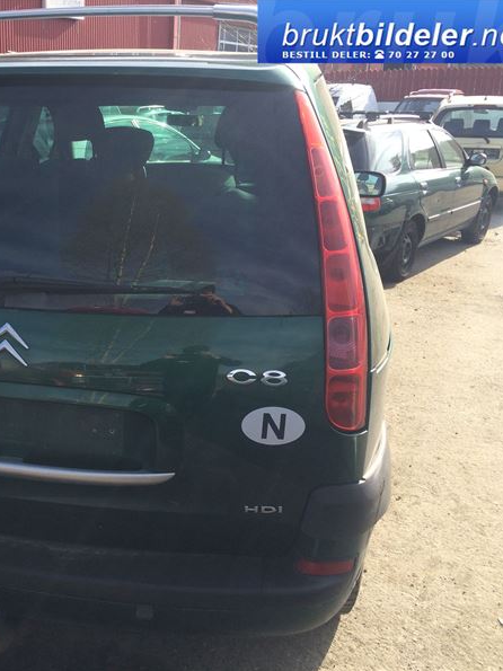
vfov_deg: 47.9
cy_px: 336
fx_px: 756
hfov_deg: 35.2
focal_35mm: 39
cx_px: 77
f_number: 2.2
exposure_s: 1/684
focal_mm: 4.15
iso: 32
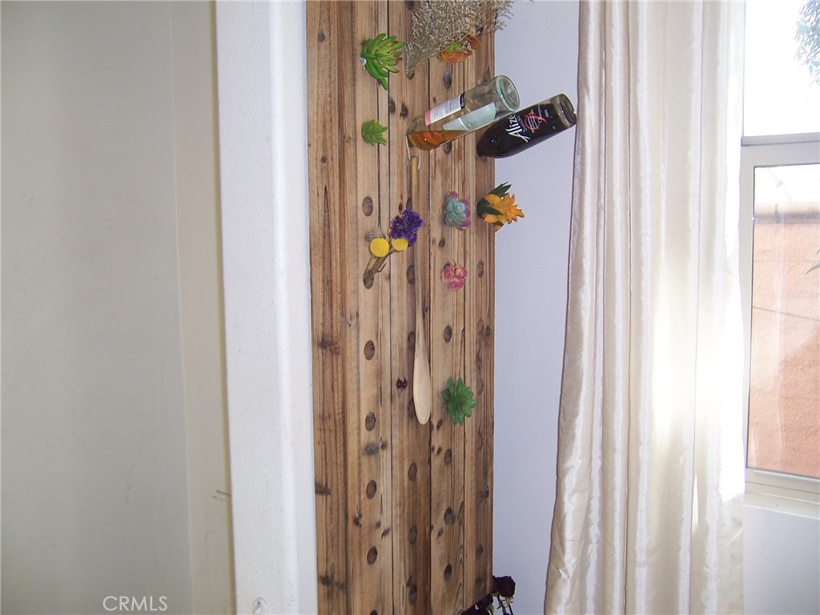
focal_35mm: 33
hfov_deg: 55.4
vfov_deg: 42.9
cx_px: 410
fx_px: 782
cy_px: 308
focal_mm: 5.5
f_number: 2.8
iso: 80
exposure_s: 1/60
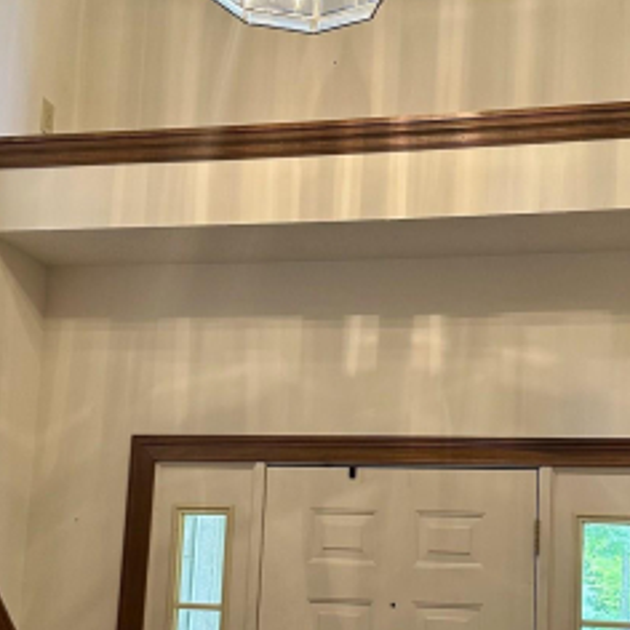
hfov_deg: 28.6
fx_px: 1235
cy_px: 463
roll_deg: -3.5
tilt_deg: +7.3
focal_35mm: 60
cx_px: 342
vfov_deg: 28.2
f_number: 1.78
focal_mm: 6.86
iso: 200
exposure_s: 1/60
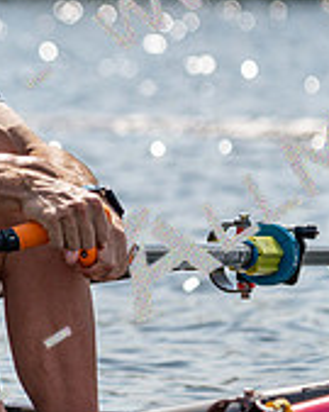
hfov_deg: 2.4
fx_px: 7870
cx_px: -85
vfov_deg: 3.0
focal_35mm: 646
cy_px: 91
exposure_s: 1/1600
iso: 200
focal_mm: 200
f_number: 5.6
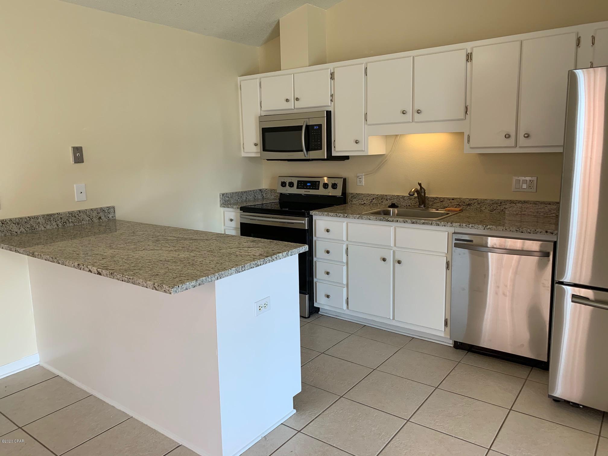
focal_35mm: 26
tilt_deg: -7.8
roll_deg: +1.7
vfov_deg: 53.1
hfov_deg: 67.3
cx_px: 304
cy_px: 228
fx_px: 457
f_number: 1.8
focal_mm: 4.25
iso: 64
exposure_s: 1/120
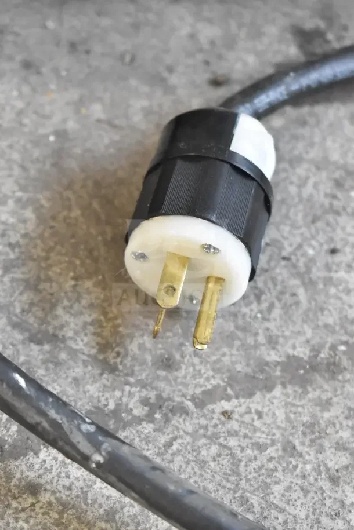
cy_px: 265
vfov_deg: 27.0
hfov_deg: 18.2
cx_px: 177
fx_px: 1106
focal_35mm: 75
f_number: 6.3
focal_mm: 50
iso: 6400
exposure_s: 1/160
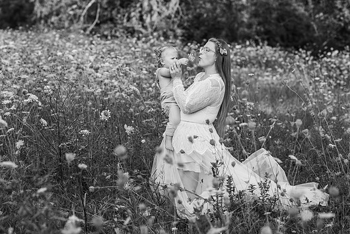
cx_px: 186
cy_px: 120
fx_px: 905
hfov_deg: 21.9
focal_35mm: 93
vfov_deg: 14.7
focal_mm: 85
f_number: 3.5
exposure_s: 1/1250
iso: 250
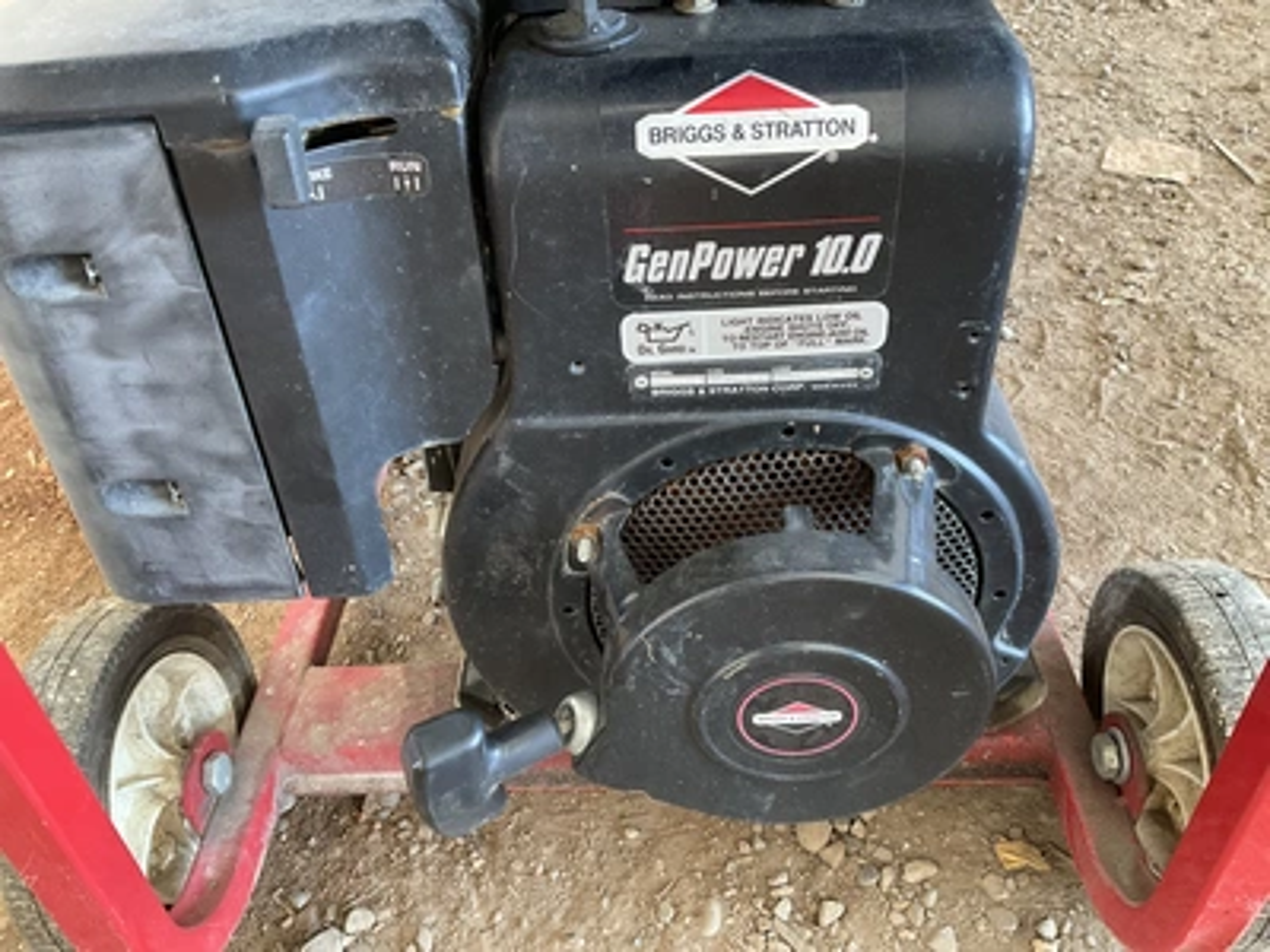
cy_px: 476
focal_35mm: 29
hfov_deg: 61.7
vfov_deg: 48.2
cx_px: 635
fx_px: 1064
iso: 64
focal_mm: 3
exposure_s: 1/73
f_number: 1.8
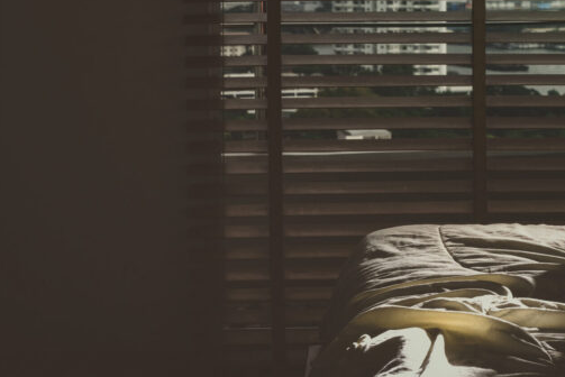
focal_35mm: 119
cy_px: 25
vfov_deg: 11.4
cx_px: 492
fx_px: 1869
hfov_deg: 17.0
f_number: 8
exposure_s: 1/125
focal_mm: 39
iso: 200
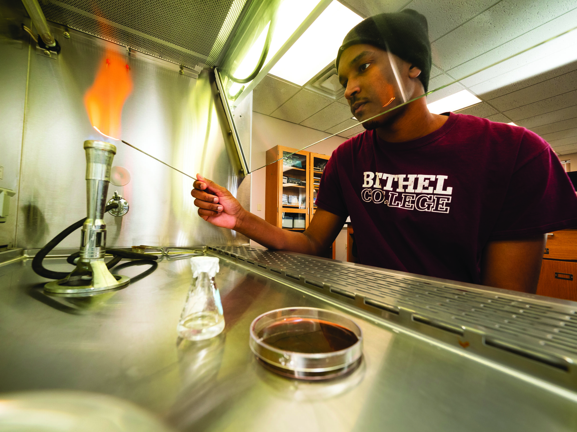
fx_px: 233
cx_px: 288
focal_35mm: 14
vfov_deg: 85.7
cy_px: 216
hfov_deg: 102.1
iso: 640
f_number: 4.5
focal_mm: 7
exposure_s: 1/100
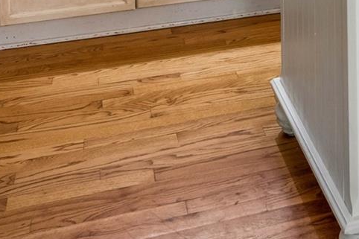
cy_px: -263
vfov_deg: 15.2
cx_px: 315
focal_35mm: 69
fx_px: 686
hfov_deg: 28.3
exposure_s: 1/10
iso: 400
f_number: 13
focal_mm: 16.2
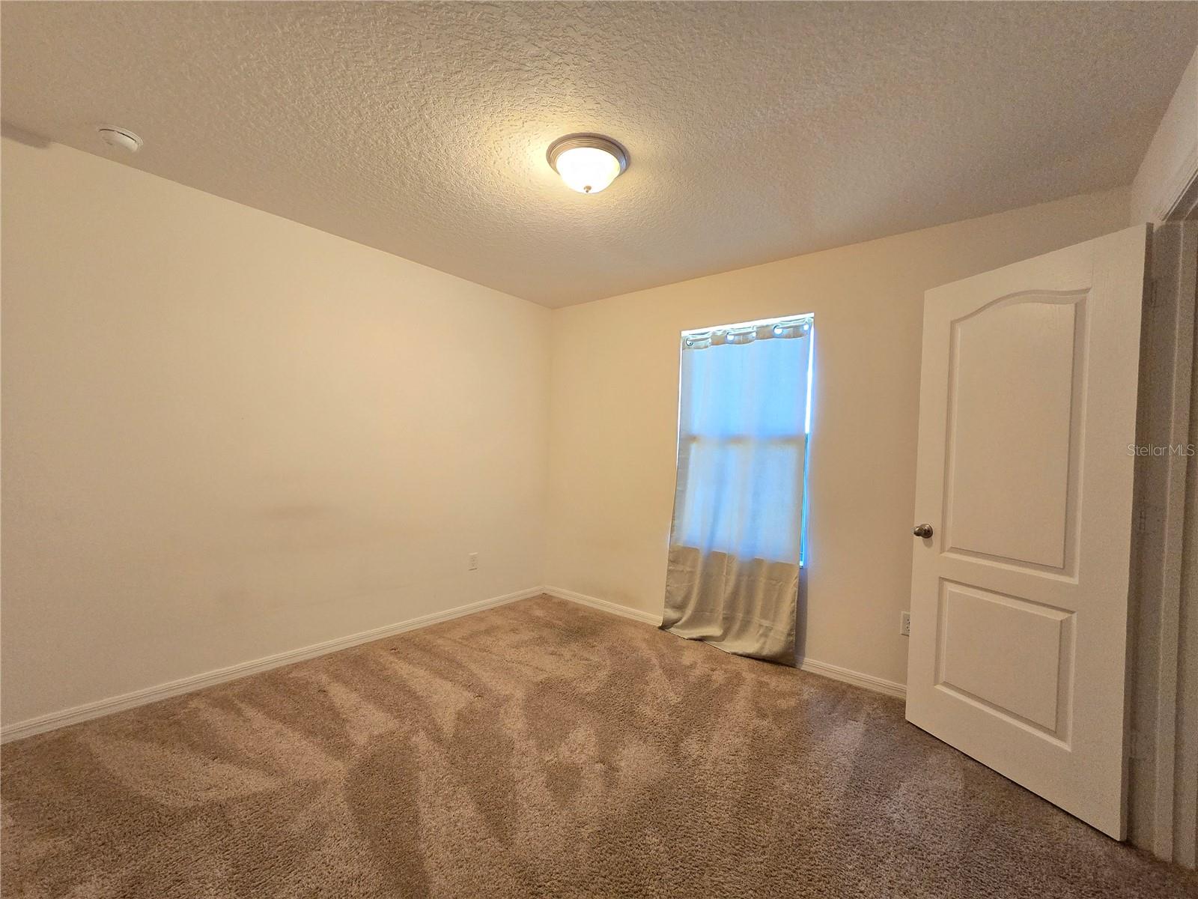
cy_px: 450
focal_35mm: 13
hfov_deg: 106.2
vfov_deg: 89.9
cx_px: 599
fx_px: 450
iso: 640
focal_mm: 2.2
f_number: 2.2
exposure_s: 1/60
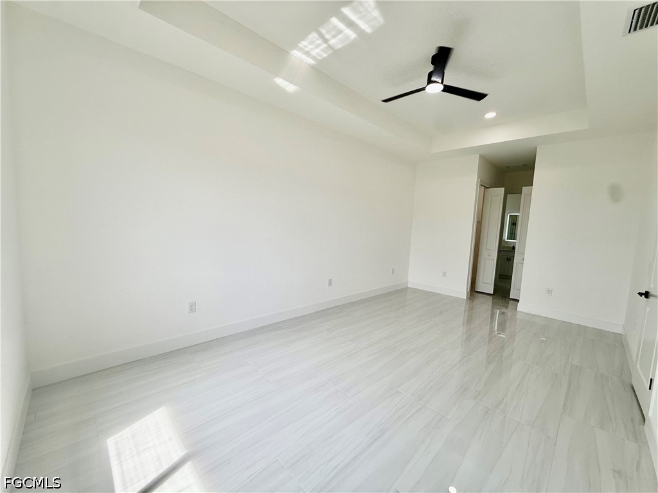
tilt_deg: -4.2
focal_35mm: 14
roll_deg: -3.3
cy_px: 246
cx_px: 329
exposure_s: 1/262
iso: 50
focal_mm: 2.22
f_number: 2.2
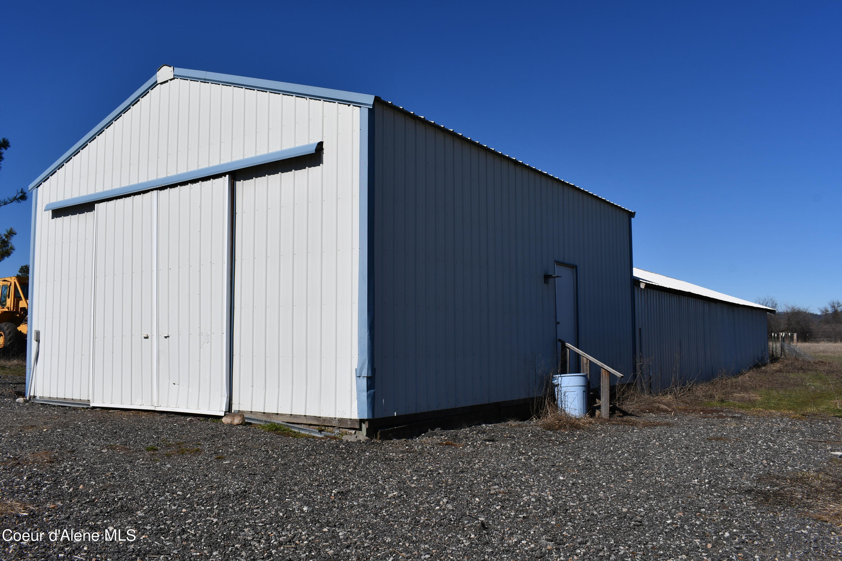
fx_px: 702
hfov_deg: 61.9
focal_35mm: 30
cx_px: 421
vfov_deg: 43.6
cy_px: 280
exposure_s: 1/500
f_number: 11
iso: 100
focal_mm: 20
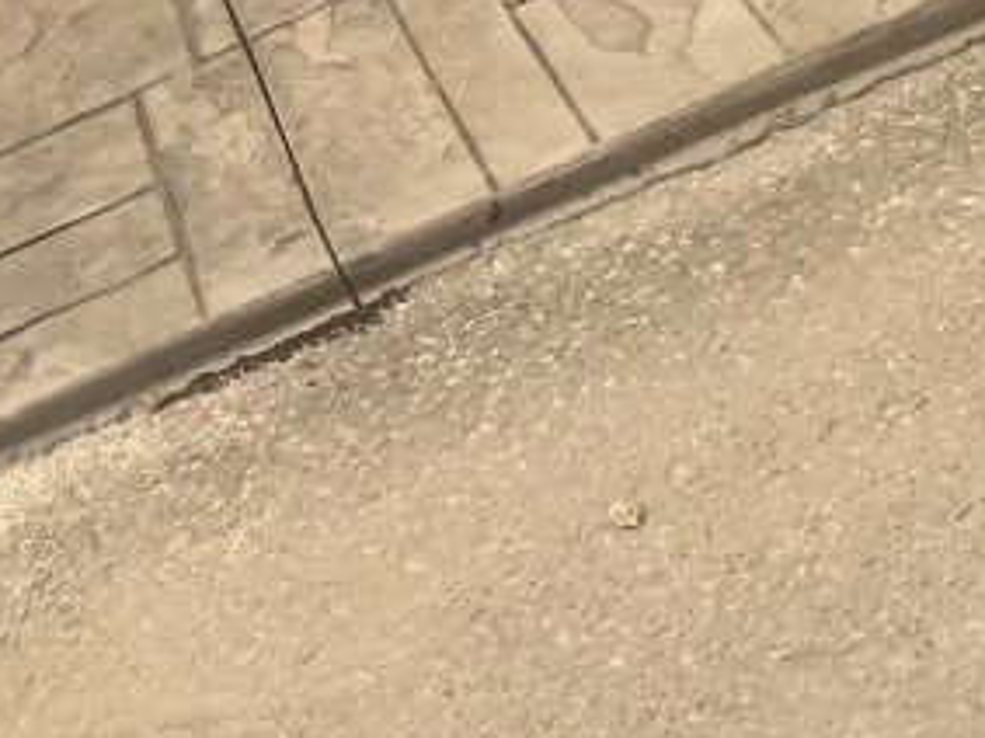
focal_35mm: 92
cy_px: -536
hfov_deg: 20.0
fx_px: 2617
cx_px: -184
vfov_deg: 14.4
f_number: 1.6
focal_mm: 5.1
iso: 100
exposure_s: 1/122
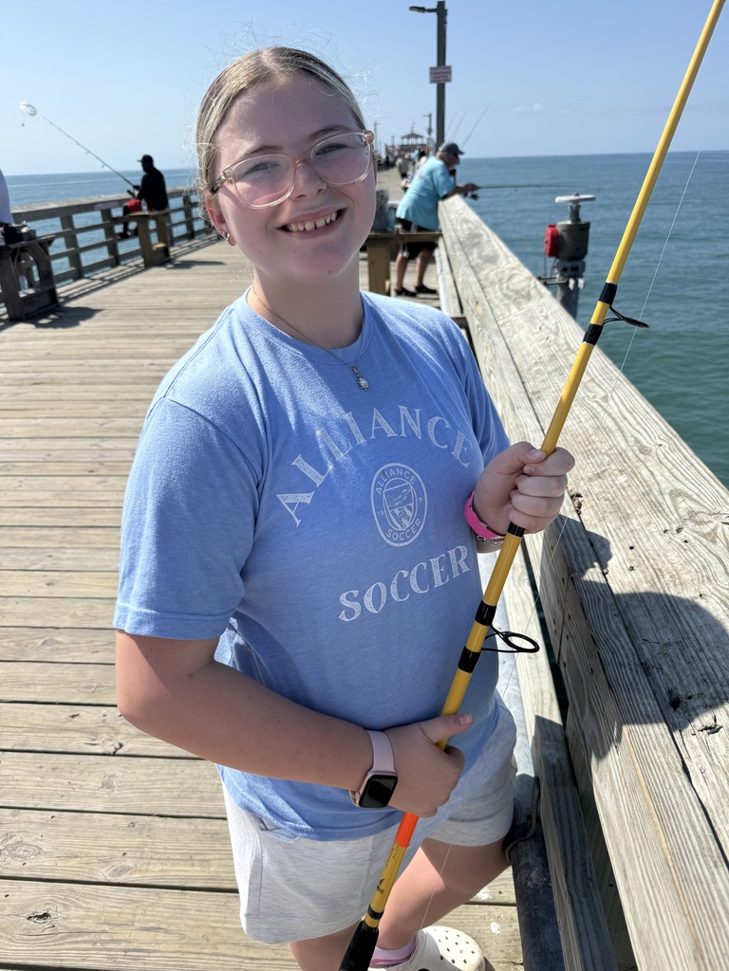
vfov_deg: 71.6
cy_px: 486
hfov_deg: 56.8
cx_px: 364
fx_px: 674
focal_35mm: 24
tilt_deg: -24.4
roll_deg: +2.3
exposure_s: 1/4405
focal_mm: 6.76
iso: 80
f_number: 1.78
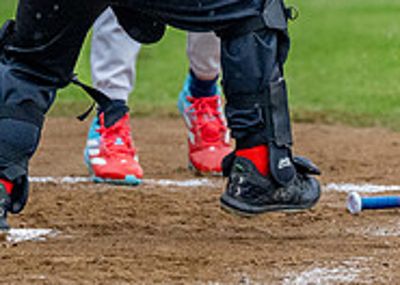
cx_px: 183
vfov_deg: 1.8
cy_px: -66
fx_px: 9176
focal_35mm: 808
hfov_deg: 2.5
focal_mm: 160
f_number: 2.8
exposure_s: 1/1000
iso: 2000
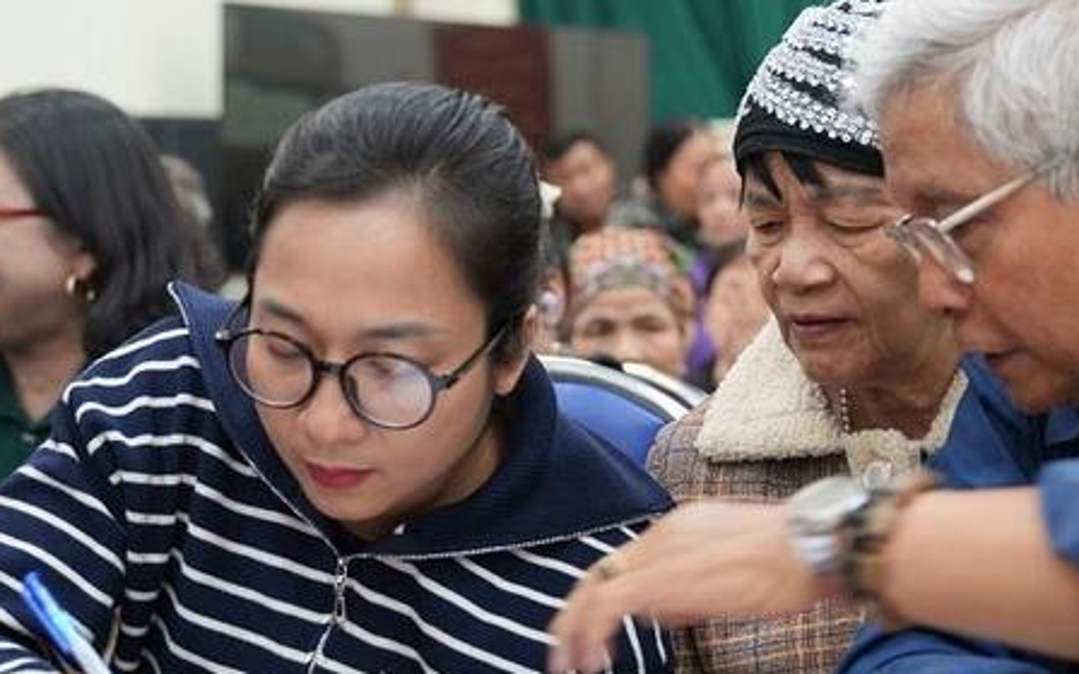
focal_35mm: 80
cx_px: 819
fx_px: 2352
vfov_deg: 16.3
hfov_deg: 25.5
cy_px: 290
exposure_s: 1/80
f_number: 2.8
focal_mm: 44
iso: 640
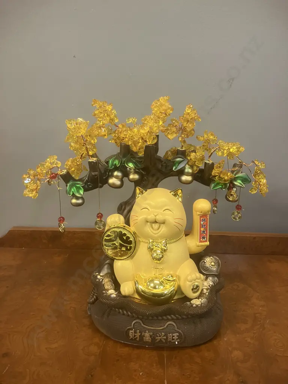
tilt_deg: -15.0
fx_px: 311
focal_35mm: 28
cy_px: 192
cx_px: 144
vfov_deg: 63.4
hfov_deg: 49.7
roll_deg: -0.5
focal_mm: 3.99
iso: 200
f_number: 1.8
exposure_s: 1/50
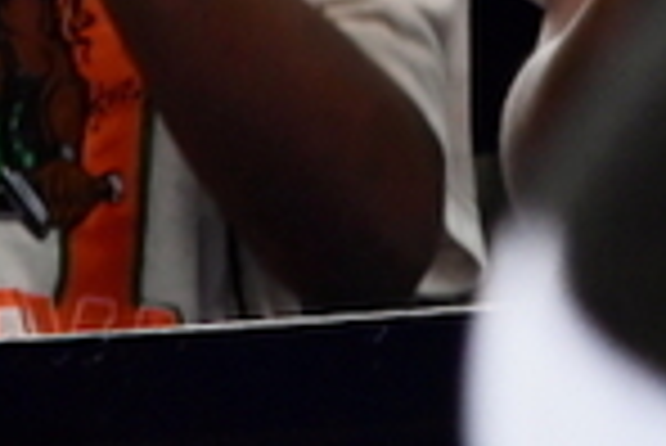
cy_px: -1074
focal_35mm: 1762
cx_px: 86
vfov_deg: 0.8
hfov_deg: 1.2
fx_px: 32628
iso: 2000
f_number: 6.3
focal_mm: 170
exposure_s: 1/200
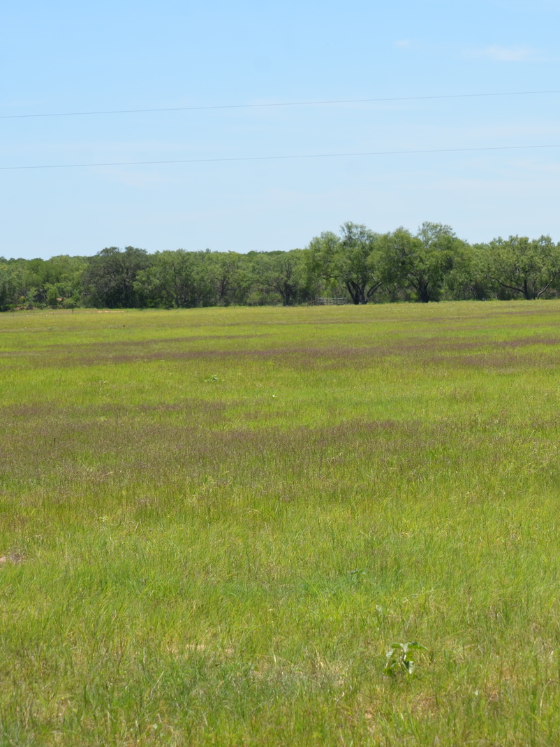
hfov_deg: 12.2
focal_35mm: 121
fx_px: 2604
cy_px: 370
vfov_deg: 16.3
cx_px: 547
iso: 125
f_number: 9
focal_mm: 55
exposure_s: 1/250
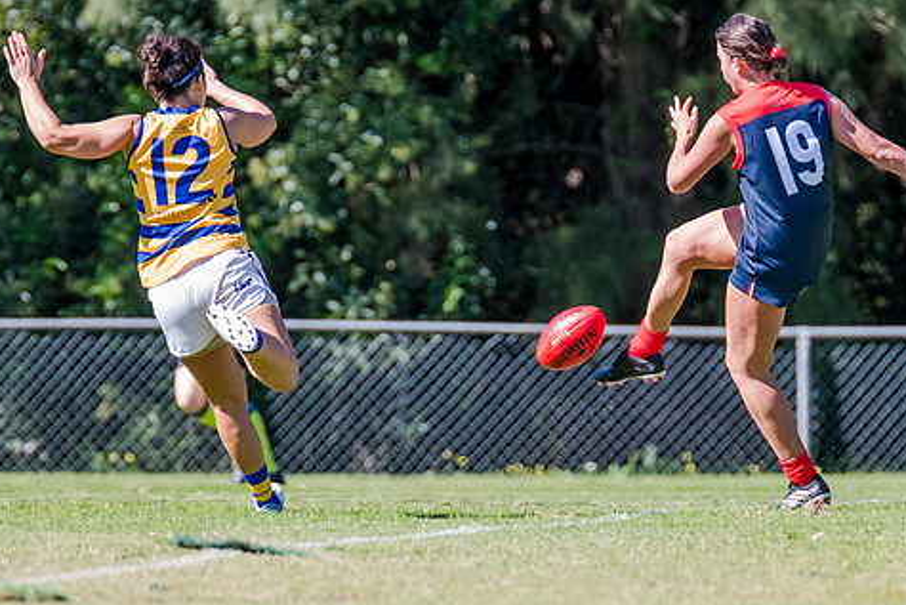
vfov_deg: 1.7
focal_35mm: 823
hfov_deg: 2.5
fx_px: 20717
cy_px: 170
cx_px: 689
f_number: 5.6
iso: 800
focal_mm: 420
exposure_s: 1/1600
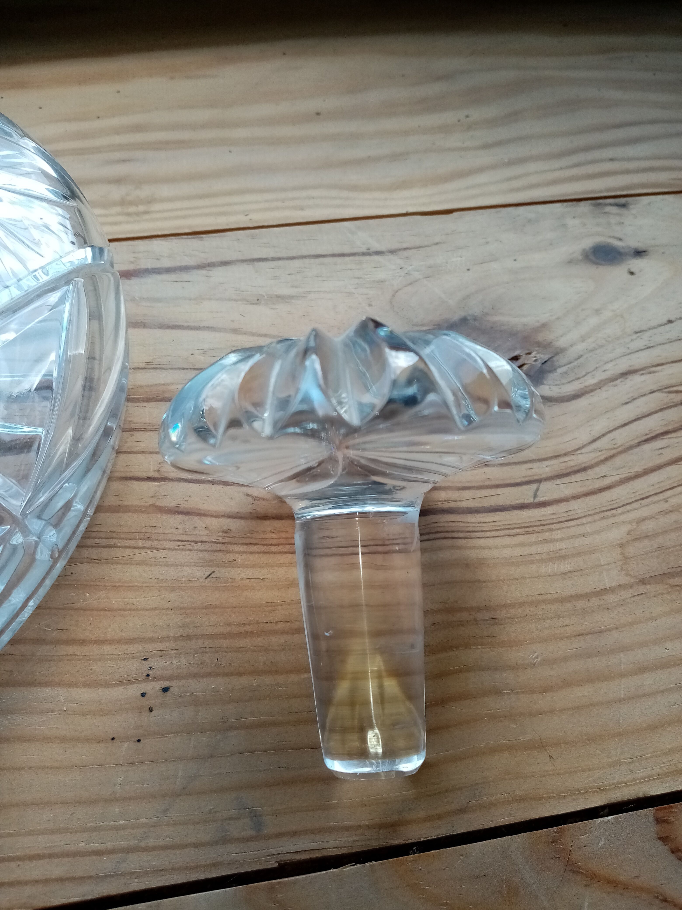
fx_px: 683
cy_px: 455
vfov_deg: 67.3
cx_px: 341
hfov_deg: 53.1
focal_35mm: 26
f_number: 1.8
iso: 100
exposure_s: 1/163
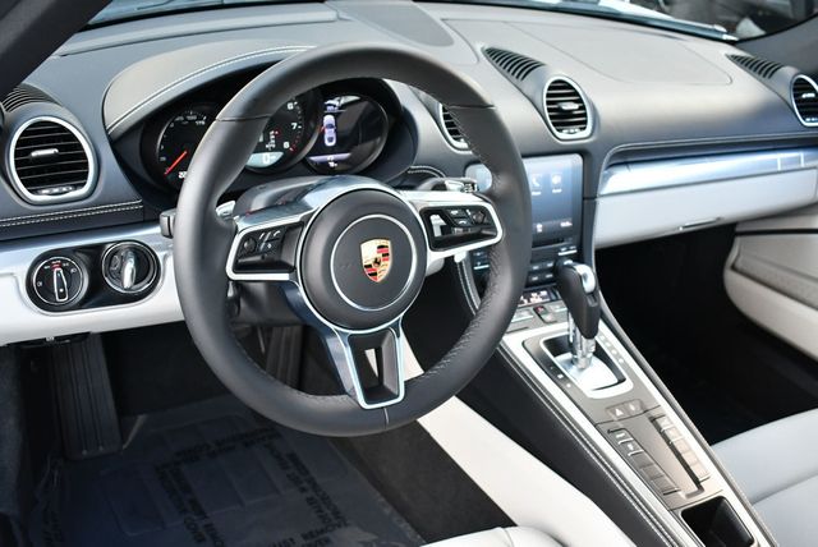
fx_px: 955
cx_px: 409
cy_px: 274
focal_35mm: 42
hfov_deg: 46.4
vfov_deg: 32.0
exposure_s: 1/160
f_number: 3.8
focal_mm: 21
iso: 800
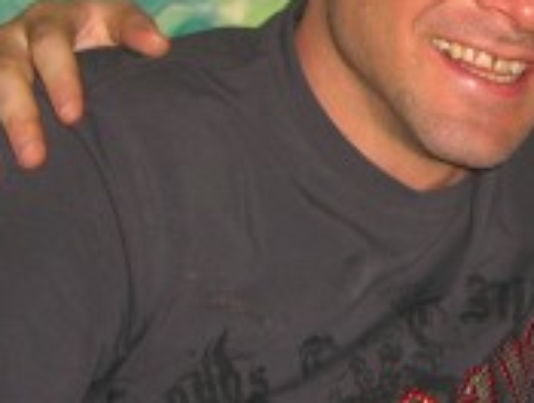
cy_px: 21
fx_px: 2010
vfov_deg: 11.4
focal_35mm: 130
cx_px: 647
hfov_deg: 14.6
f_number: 2.8
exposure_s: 1/60
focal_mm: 7.9
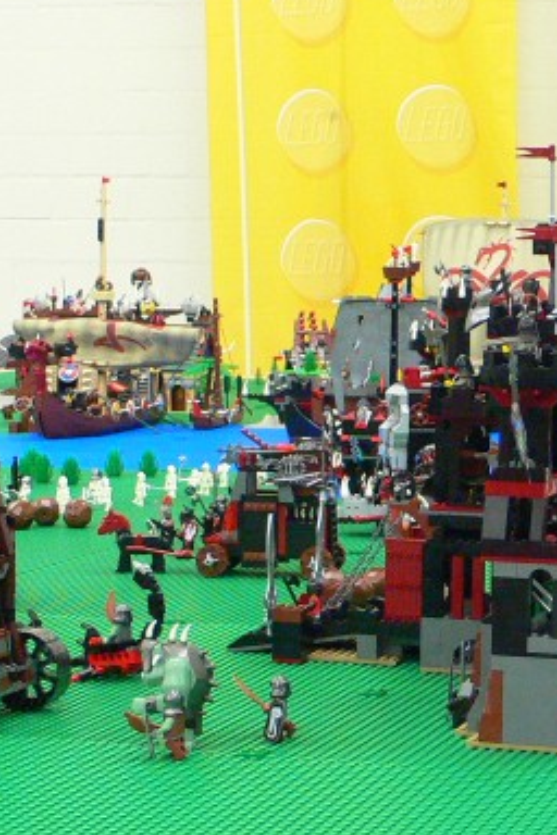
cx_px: 520
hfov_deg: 13.0
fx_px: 2413
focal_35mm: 104
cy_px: 489
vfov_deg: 19.6
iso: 200
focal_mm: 8
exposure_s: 1/8
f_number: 3.2
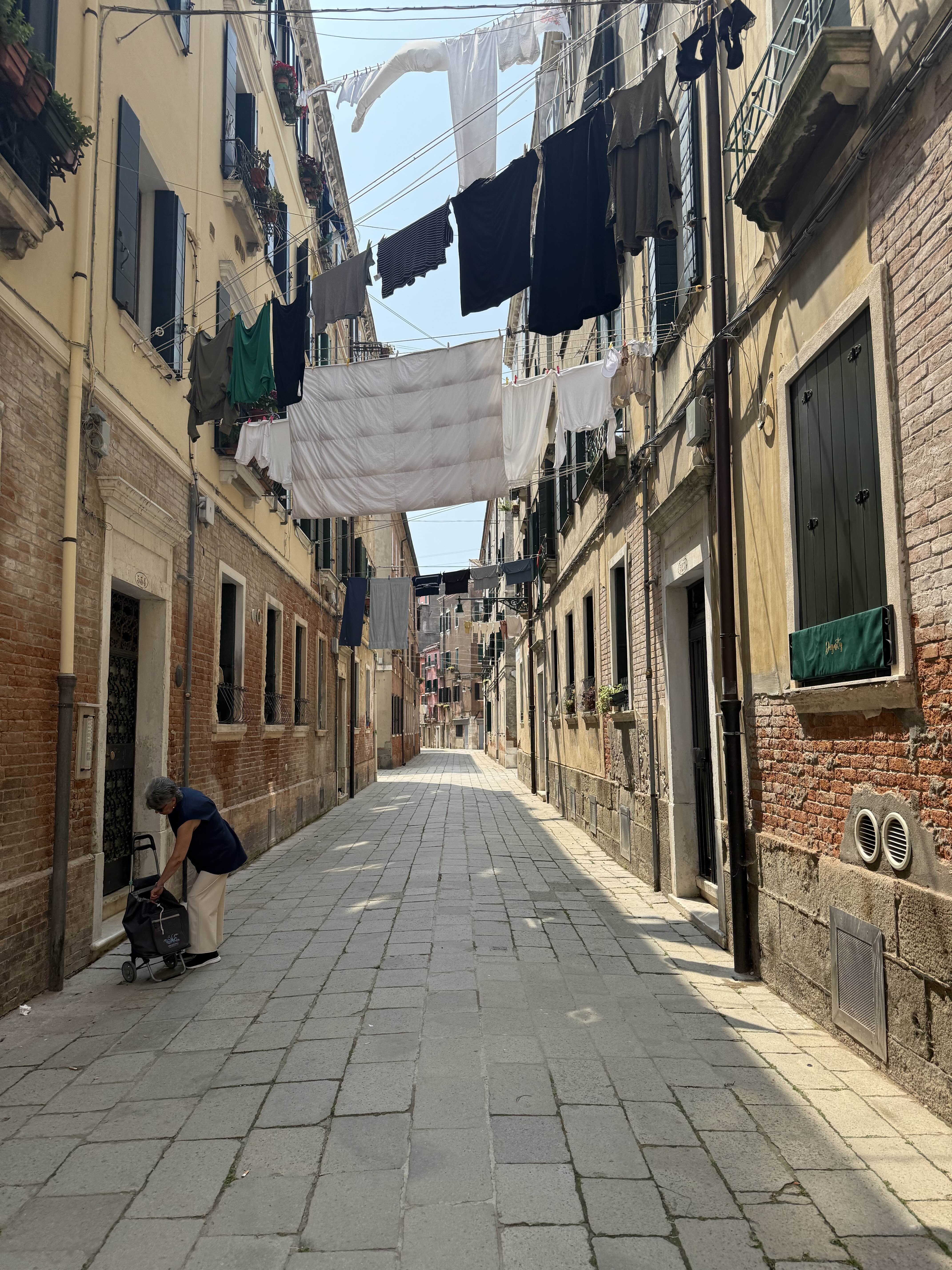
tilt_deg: +7.2
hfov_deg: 56.8
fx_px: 880
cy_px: 635
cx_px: 476
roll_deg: +3.8
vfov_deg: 71.6
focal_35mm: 24
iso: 100
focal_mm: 6.76
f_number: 1.78
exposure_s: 1/3759
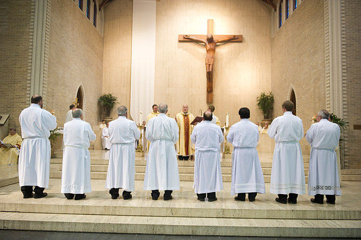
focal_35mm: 29
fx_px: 291
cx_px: 180
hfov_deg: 63.7
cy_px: 120
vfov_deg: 44.9
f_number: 2.8
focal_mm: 29
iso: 2000
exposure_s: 1/100
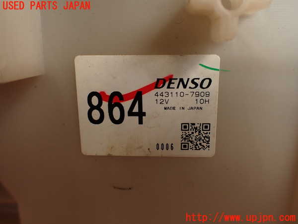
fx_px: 258
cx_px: 149
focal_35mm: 30
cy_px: 112
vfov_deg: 46.8
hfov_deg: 60.0
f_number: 2.3
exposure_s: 1/60
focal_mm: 5.4
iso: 100
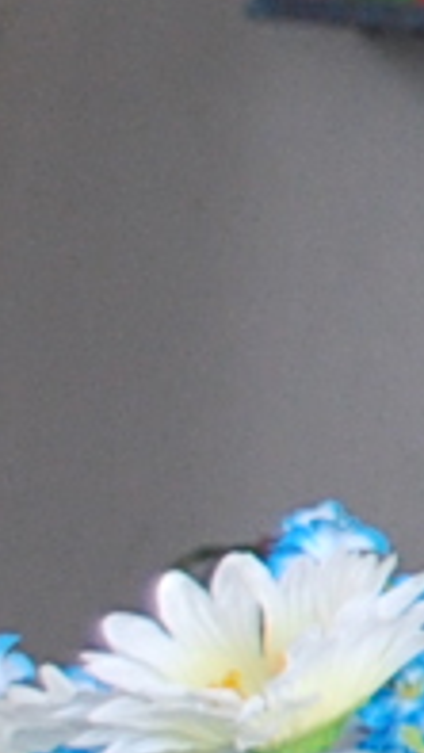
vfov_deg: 6.3
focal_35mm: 340
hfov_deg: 2.9
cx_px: 3572
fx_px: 6787
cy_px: -245
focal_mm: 22
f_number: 4
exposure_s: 1/50
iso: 400
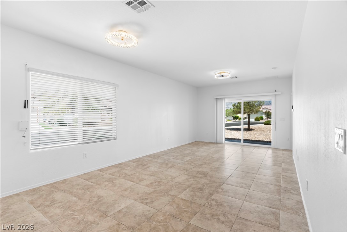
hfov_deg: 93.3
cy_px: 116
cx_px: 174
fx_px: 164
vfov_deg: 70.4
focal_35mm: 17
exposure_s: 1/30
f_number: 8
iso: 400
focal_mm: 17
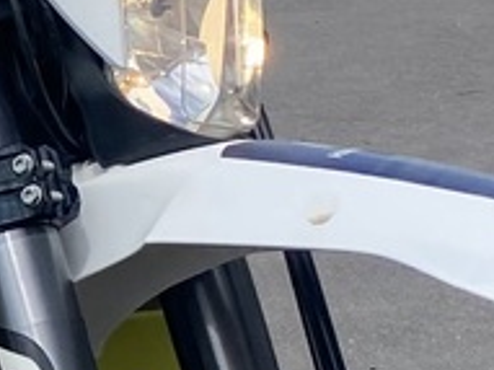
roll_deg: -0.8
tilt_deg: -13.8
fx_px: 2795
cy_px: 476
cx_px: -388
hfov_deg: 9.6
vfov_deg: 7.5
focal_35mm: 196
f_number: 1.8
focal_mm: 4.25
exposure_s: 1/1701
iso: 32
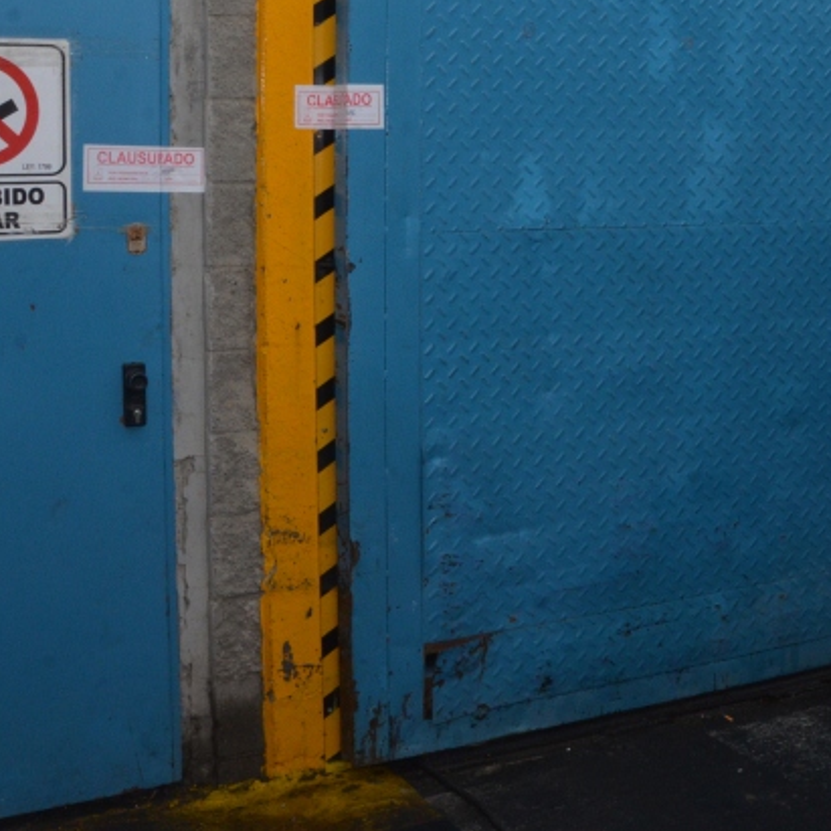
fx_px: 1548
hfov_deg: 28.7
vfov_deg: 29.5
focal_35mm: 57
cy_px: 188
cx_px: 766
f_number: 14
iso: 800
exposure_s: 1/250
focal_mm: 18
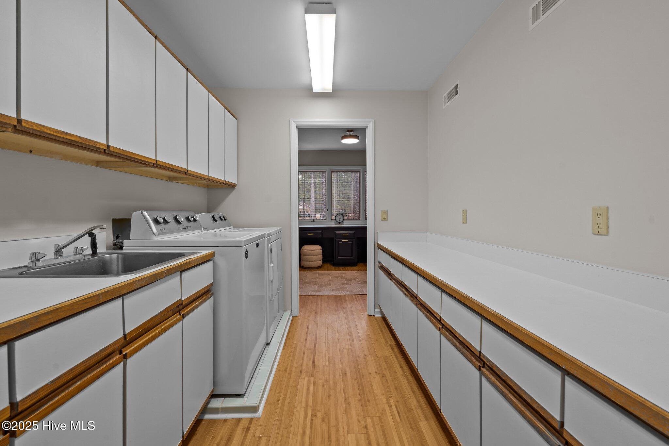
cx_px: 334
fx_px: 297
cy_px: 223
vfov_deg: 73.7
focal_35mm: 16
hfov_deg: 96.7
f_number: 8
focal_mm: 16
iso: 400
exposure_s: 1/5
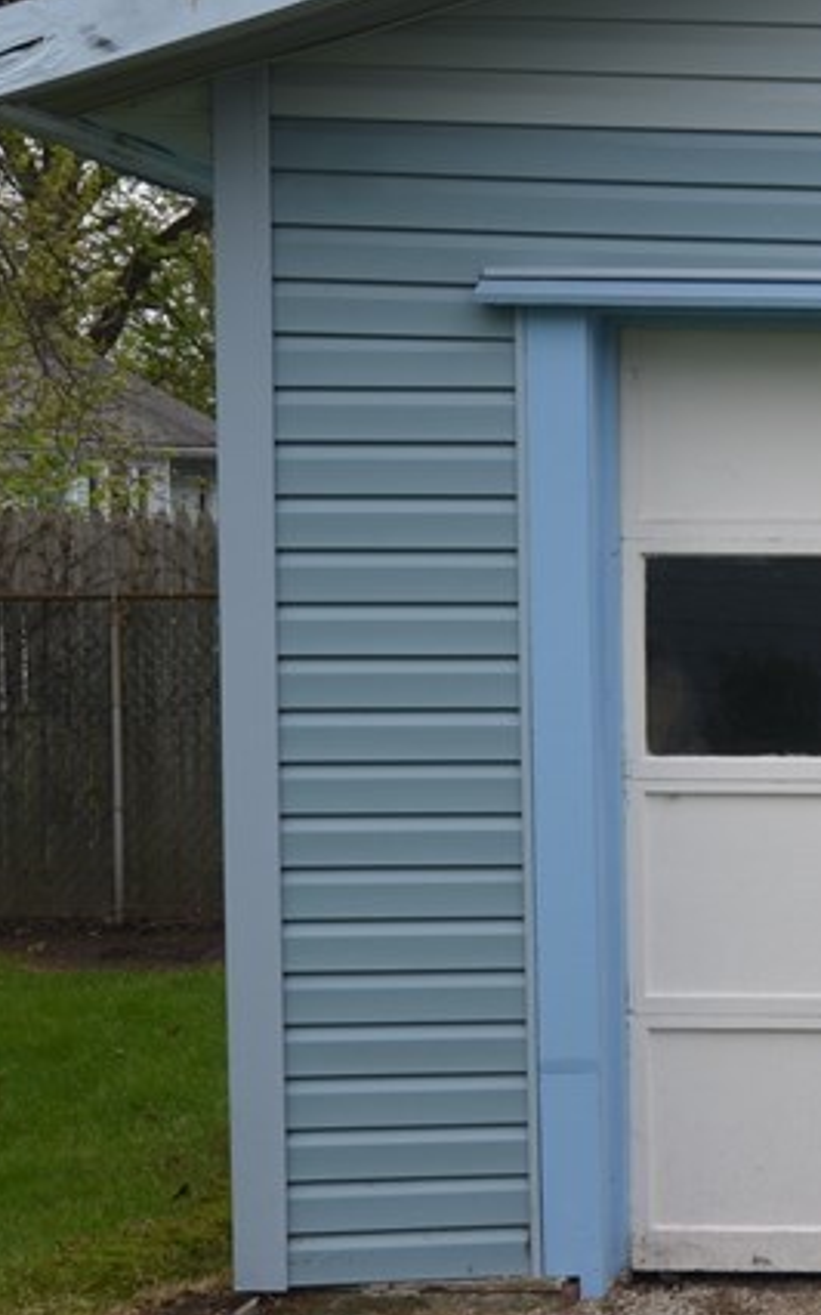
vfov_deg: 26.5
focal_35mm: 78
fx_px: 2794
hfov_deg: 15.5
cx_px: 1215
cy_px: 603
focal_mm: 20
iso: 100
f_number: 5.6
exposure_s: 1/125
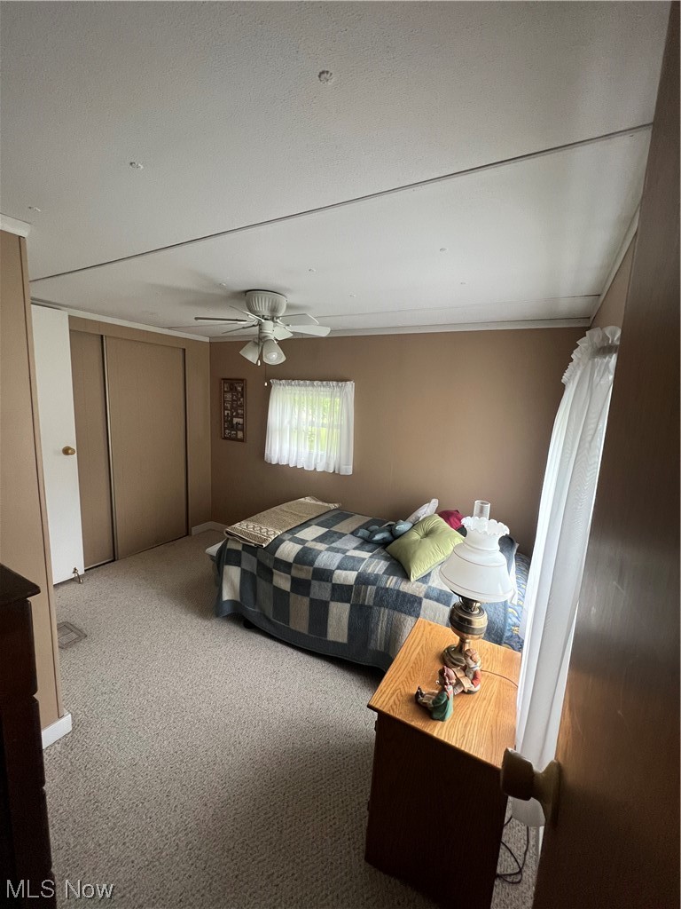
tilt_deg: -7.6
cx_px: 340
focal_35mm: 13
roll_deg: -2.7
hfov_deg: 89.9
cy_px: 454
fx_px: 341
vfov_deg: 106.2
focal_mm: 1.57
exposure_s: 1/60
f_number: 1.8
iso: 320
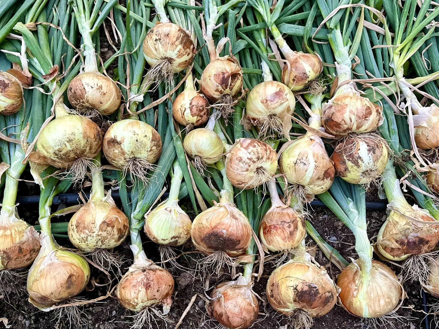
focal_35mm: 24
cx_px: 220
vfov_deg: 56.8
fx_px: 304
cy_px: 164
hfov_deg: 71.6
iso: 250
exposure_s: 1/97
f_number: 1.78
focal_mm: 6.86
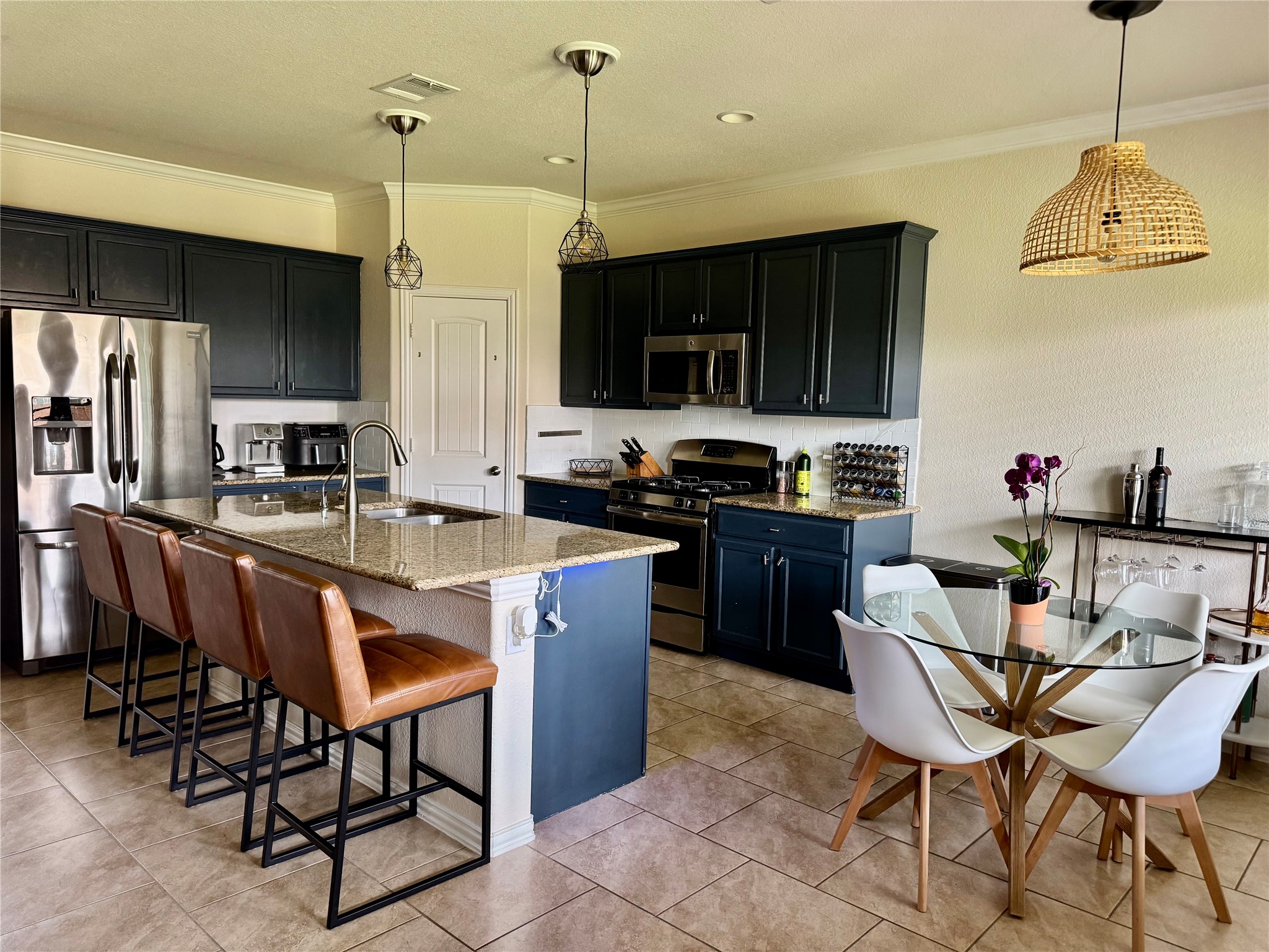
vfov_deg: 56.8
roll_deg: -1.6
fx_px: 880
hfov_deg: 71.6
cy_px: 476
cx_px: 634
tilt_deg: -6.0
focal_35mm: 24
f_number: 1.78
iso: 320
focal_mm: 6.76
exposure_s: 1/60
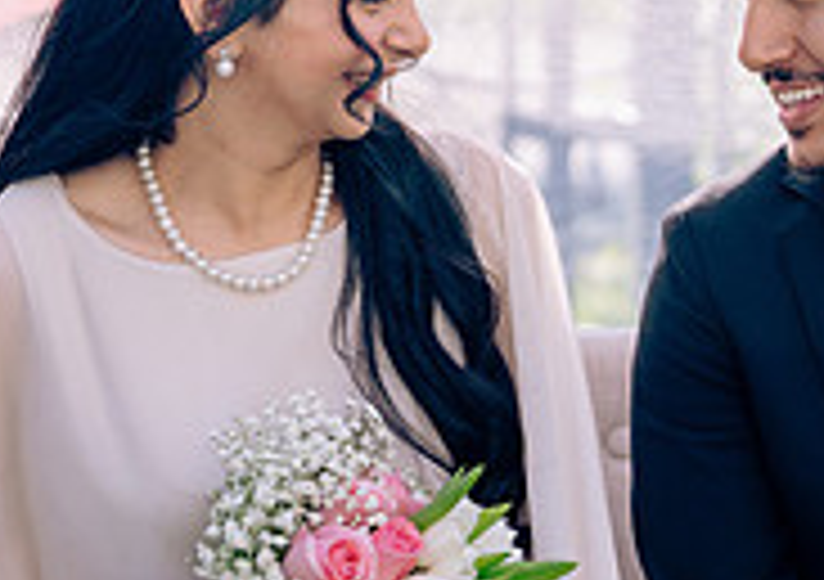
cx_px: 912
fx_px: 6827
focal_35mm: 293
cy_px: 381
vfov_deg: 4.9
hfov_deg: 6.9
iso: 100
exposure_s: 1/2500
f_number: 2
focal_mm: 82
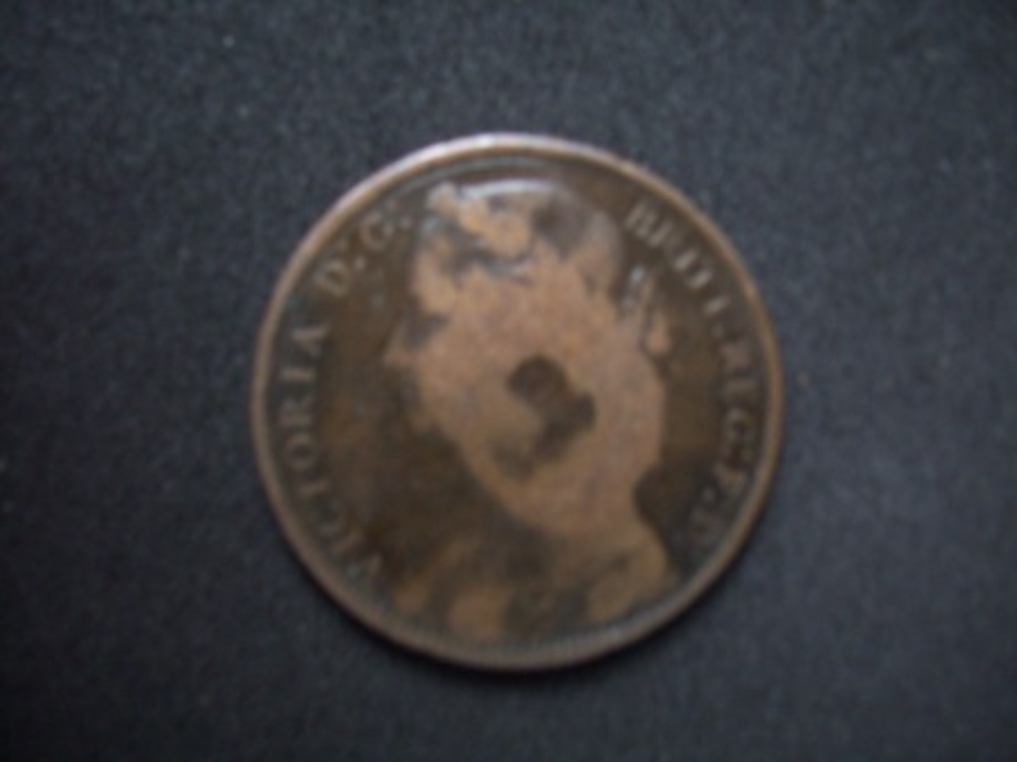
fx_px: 999
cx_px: 508
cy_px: 381
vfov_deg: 41.8
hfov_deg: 54.0
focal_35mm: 34
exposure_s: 1/8
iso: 160
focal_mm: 5.7
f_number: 2.9
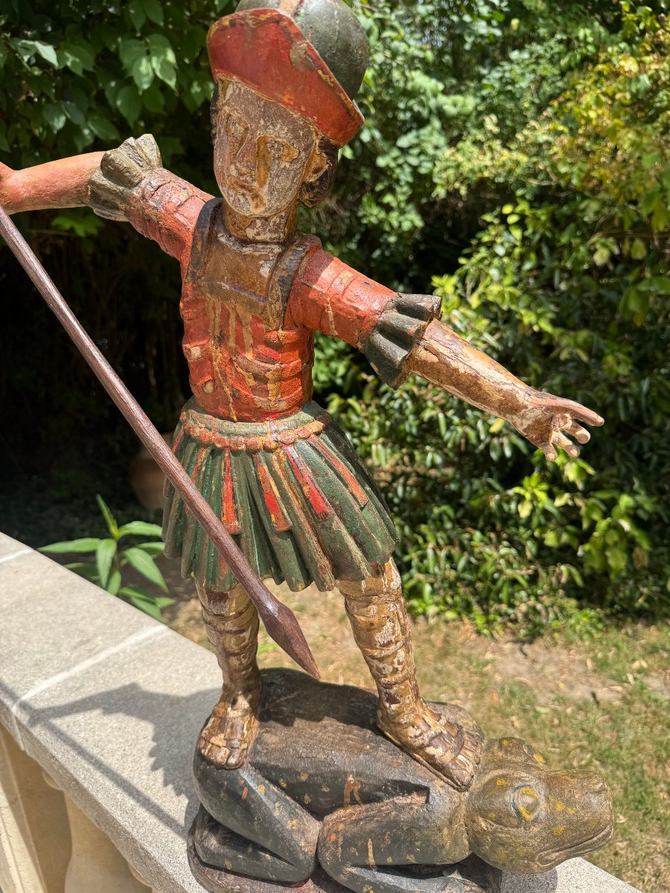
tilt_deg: -13.7
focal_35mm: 24
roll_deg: +3.5
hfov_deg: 56.8
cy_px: 446
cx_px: 335
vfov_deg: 71.6
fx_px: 619
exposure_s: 1/1869
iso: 80
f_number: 1.78
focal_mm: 6.76
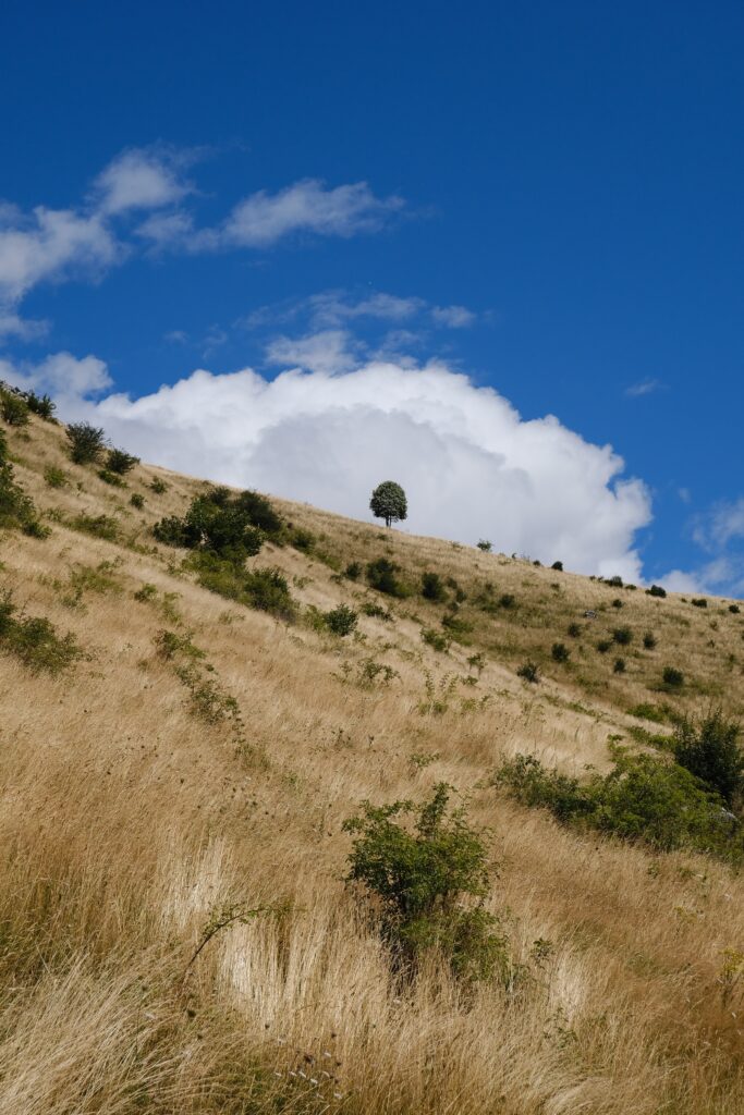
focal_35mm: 51
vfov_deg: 38.9
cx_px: 372
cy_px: 558
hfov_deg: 26.5
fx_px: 1580
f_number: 7.1
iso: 320
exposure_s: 1/1600
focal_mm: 34.3
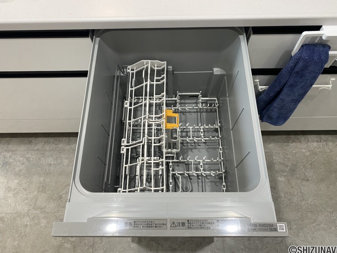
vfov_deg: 53.1
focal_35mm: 26
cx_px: 168
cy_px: 126
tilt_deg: -64.0
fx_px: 253
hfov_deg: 67.3
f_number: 1.8
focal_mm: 4.25
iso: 100
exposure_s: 1/60
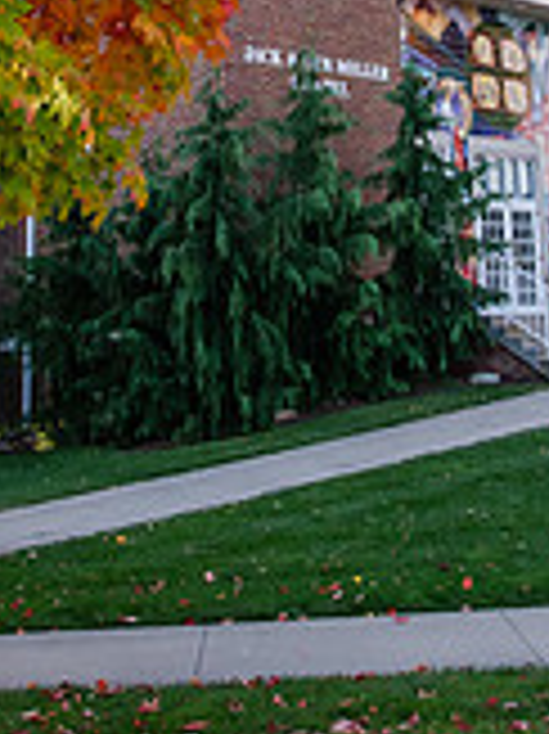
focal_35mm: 65
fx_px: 1376
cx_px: 288
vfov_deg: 27.3
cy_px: -79
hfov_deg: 22.6
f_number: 10
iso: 640
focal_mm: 19
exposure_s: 1/200
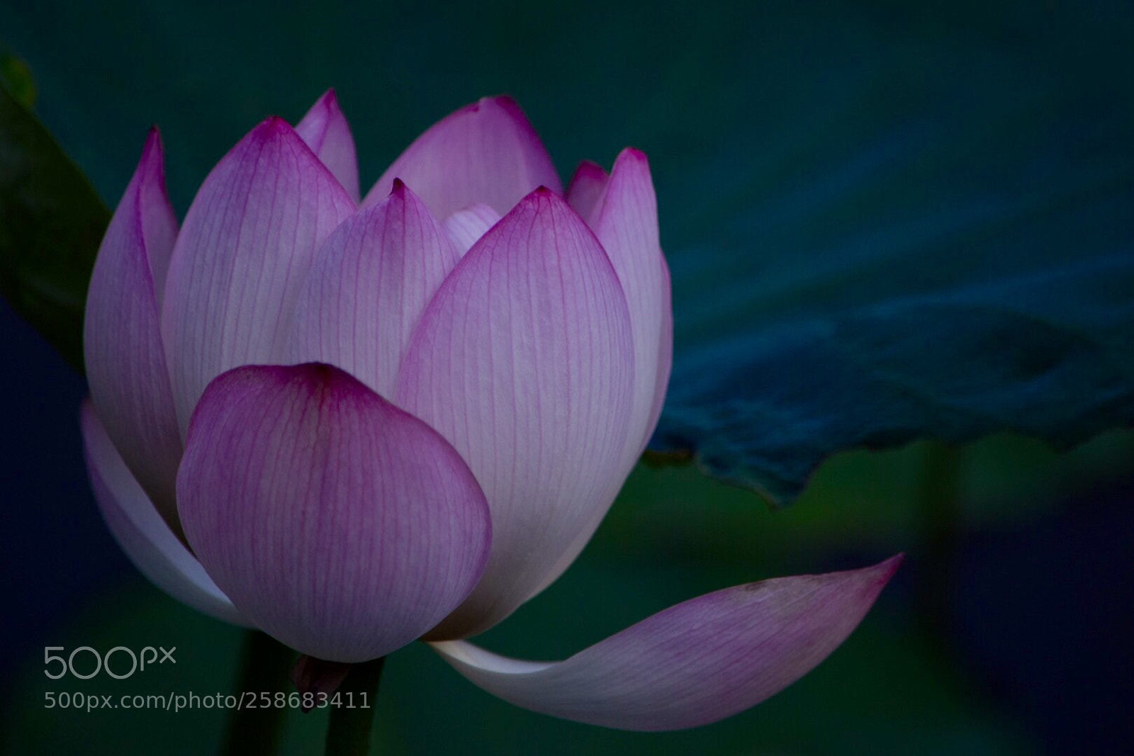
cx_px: 567
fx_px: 14175
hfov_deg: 4.6
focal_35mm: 450
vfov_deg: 3.1
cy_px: 378
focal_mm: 300
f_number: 5.6
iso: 200
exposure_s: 1/640
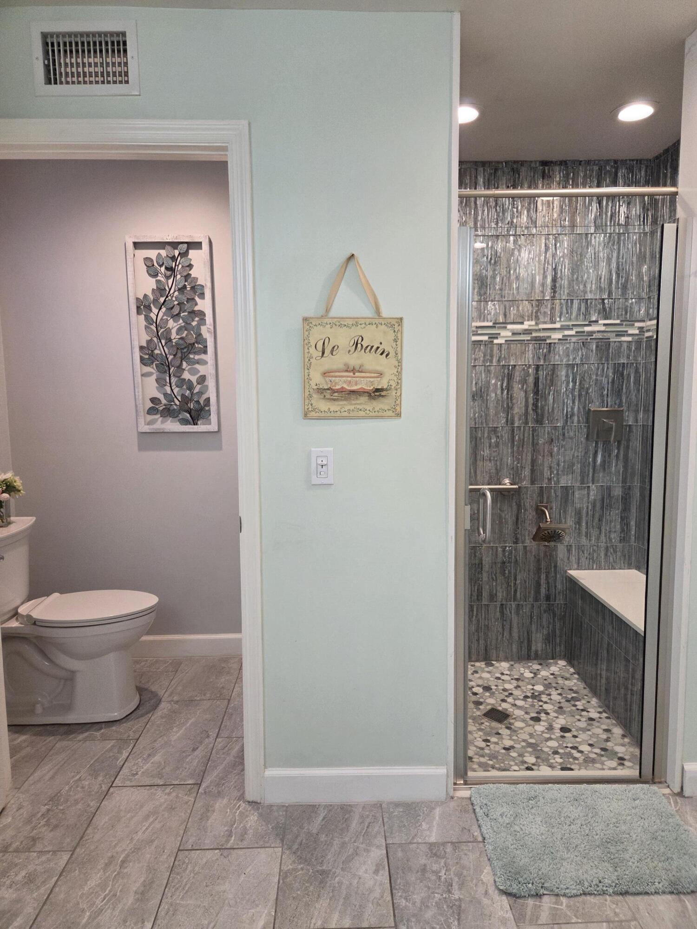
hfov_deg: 58.9
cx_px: 348
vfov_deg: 73.9
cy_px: 464
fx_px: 617
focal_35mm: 23
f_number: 1.8
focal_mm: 5.4
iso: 320
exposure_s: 1/120
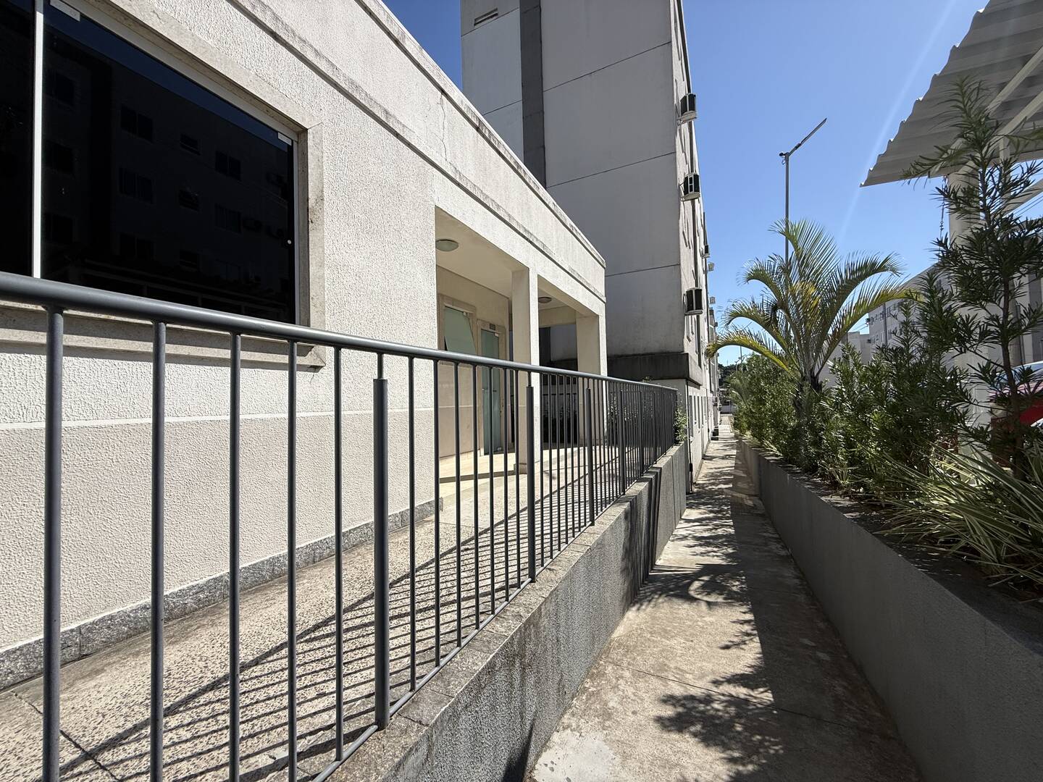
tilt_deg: +2.0
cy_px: 391
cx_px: 522
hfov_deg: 102.1
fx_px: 422
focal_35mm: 14
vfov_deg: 85.7
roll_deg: +1.1
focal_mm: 2.22
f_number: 2.2
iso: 50
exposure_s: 1/3125
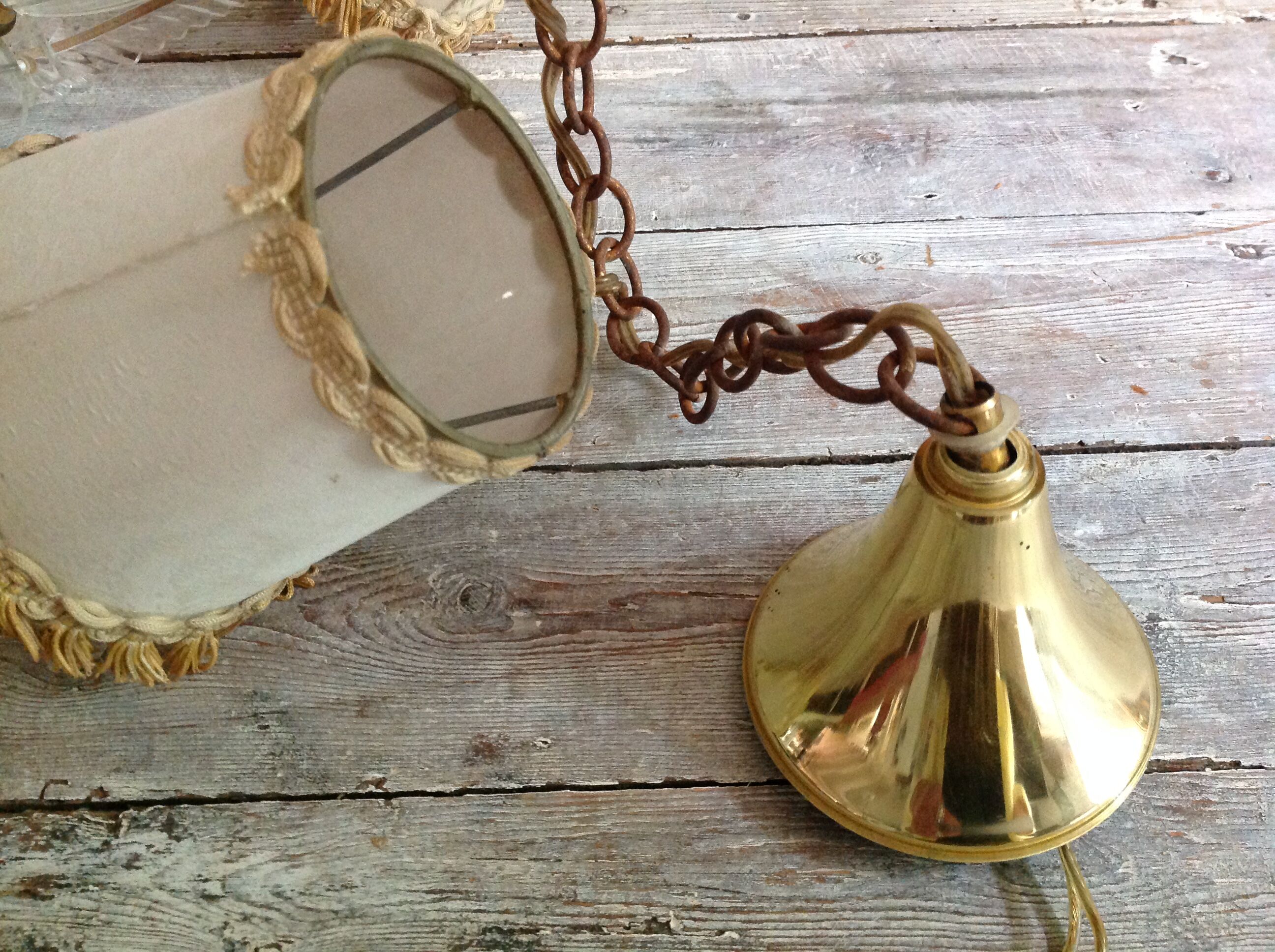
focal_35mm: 35
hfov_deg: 52.7
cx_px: 638
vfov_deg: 40.6
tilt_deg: -55.2
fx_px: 1287
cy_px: 476
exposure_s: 1/15
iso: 320
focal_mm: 4.28
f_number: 2.4
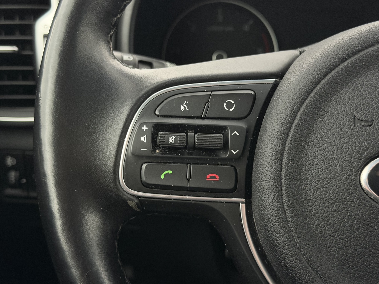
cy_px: 142
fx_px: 526
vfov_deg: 30.3
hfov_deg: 39.7
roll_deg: +1.6
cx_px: 190
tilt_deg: -25.2
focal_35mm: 48
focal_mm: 6.76
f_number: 1.78
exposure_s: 1/20
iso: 640
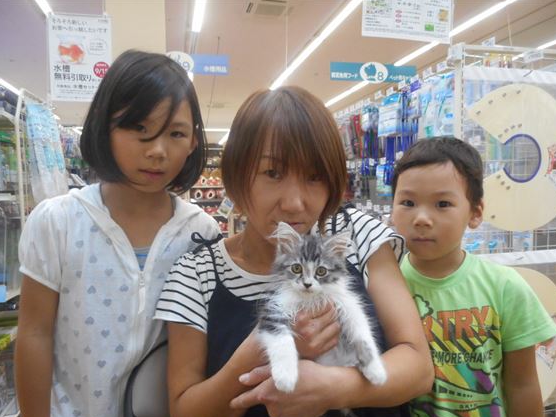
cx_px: 278
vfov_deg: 51.3
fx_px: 434
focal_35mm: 27
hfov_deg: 65.3
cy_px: 223
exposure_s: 1/25
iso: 400
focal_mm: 4.5
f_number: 3.7
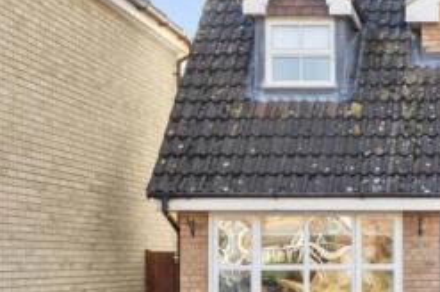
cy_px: 154
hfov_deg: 20.9
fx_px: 1135
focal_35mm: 93
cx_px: 482
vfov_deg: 14.7
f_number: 7.1
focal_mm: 35
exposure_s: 1/100
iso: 640
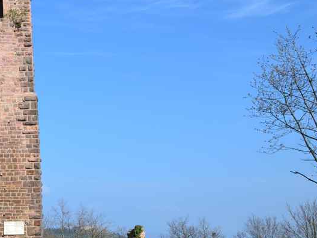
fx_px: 513
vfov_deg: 26.0
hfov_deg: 30.0
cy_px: 145
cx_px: -51
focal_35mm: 56
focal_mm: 24
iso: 100
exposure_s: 1/125
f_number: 11
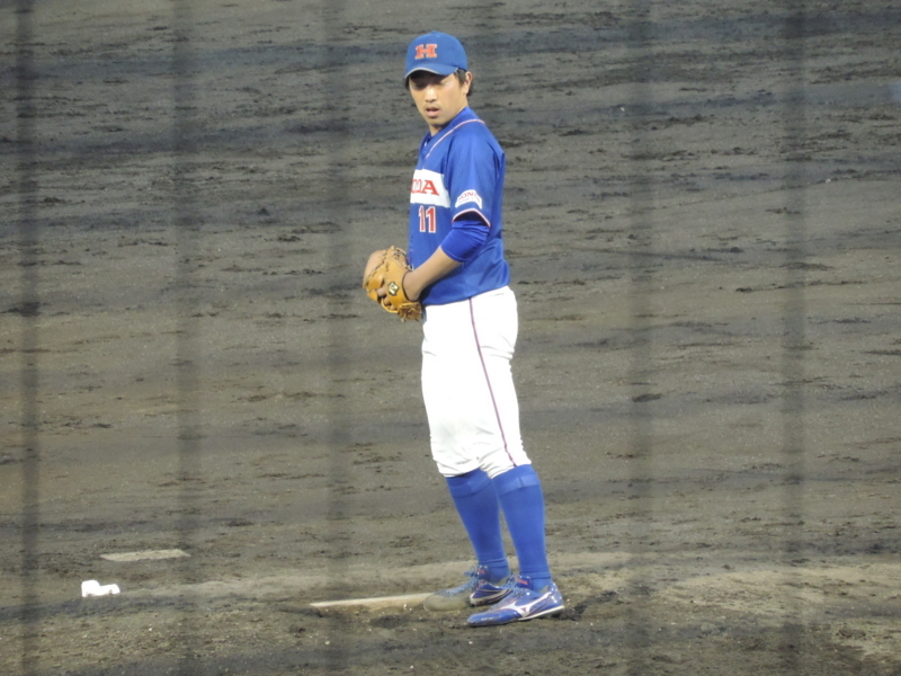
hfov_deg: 3.3
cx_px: 450
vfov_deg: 2.5
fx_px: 15617
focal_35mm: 600
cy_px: 338
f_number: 4.9
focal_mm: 107
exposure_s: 1/50
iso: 800
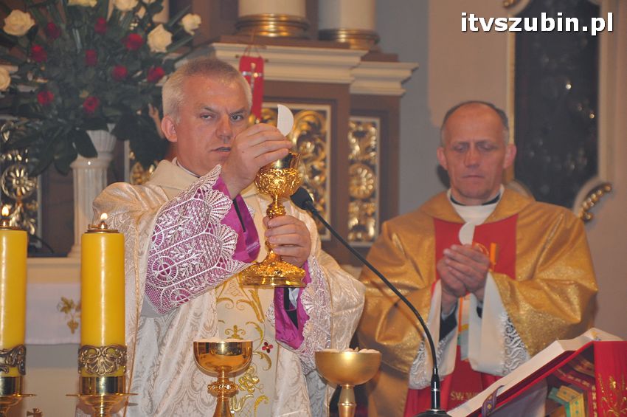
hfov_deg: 13.1
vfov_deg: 8.7
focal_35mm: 158
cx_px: 314
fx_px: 2740
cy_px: 208
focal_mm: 105
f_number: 5.6
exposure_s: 1/60
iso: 800
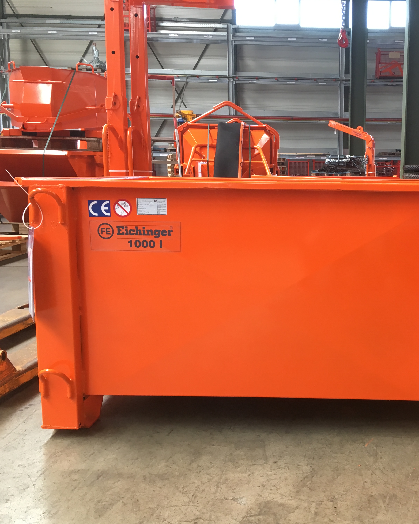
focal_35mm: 38
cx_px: 328
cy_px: 262
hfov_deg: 37.9
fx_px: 589
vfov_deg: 47.9
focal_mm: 4.15
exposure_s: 1/33
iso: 40
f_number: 2.2
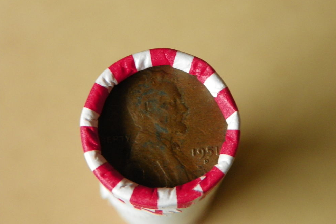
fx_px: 812
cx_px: 168
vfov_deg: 15.7
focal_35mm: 87
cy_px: 115
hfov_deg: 23.4
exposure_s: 1/40
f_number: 4
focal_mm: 14.7
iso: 200
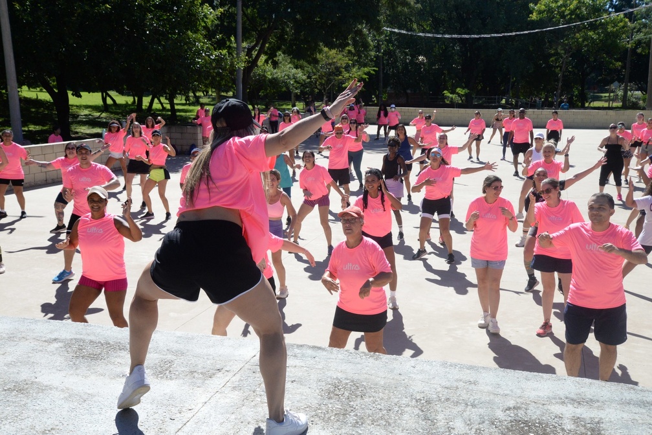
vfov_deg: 30.5
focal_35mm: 44
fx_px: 797
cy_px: 218
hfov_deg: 44.5
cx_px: 326
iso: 3200
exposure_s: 1/2500
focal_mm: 44
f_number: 11
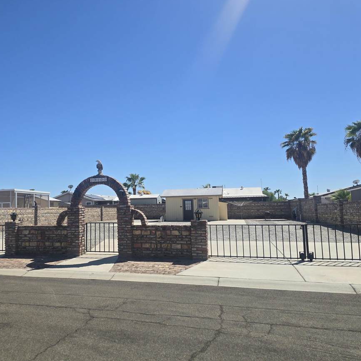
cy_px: 177
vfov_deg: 54.0
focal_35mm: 30
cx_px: 117
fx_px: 354
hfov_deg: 52.9
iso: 12
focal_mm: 6.3
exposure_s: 1/1199
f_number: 1.7
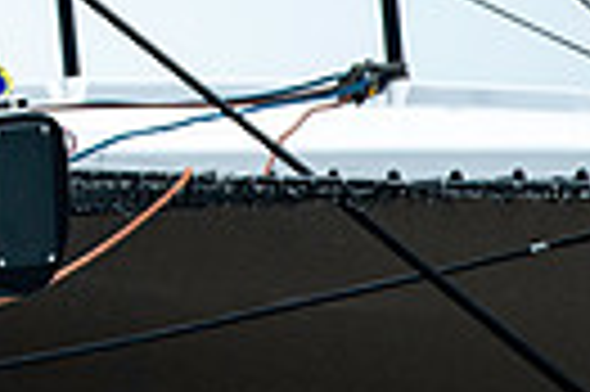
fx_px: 26140
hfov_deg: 1.3
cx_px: -221
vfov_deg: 0.9
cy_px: -338
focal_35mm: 1597
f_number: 5
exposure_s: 1/800
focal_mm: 360
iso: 500
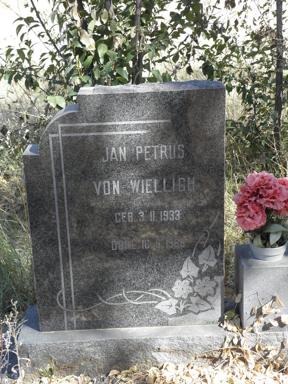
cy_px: 192
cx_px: 144
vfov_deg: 38.9
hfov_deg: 29.7
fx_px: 544
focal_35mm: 49
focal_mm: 8.87
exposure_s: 1/100
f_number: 4
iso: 64
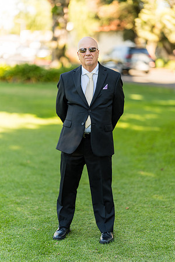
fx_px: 620
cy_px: 131
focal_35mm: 85
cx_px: 88
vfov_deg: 23.9
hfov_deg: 16.1
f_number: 1.4
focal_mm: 85
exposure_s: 1/1000
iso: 100
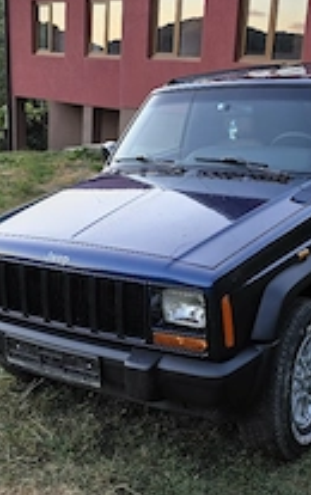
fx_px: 635
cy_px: 242
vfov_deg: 42.6
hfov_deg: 27.5
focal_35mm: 47
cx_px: 165
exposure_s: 1/182
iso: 25
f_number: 1.4
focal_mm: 6.5
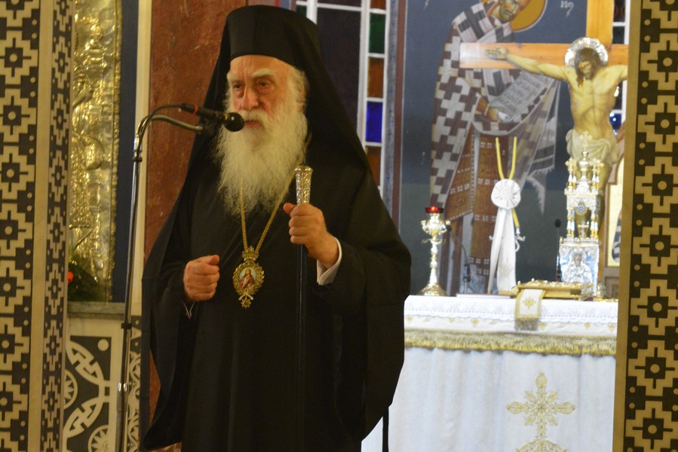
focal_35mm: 82
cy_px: 226
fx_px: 1554
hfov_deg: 24.6
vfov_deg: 16.6
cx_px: 339
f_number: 5.6
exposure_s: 1/13
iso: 2500
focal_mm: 55
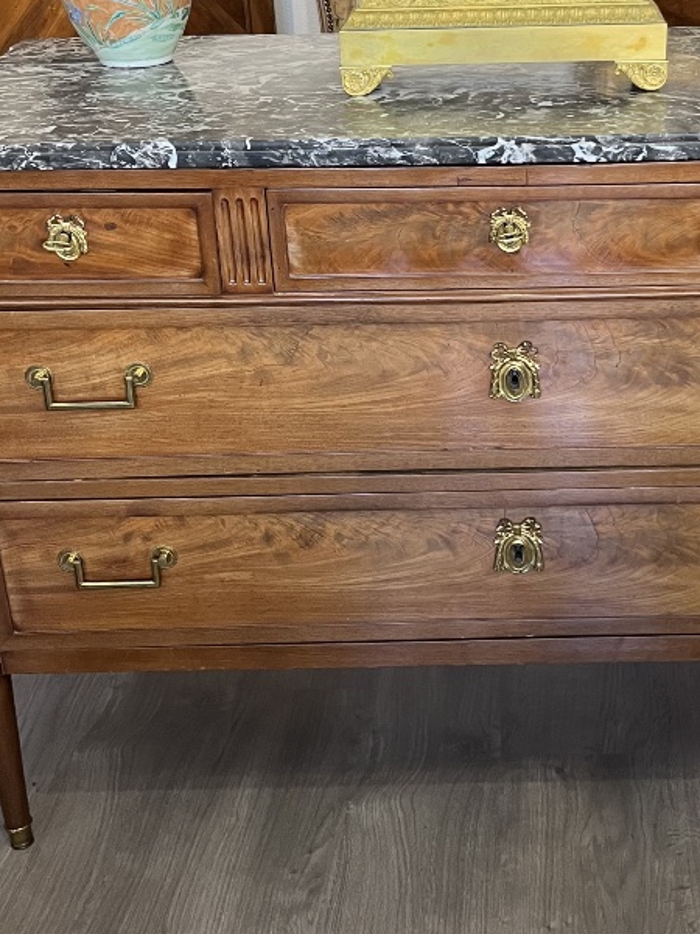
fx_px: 1402
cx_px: 530
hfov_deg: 27.6
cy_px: 353
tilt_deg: -24.6
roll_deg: +2.0
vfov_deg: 36.6
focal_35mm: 52
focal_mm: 5.1
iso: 125
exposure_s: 1/100
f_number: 1.6
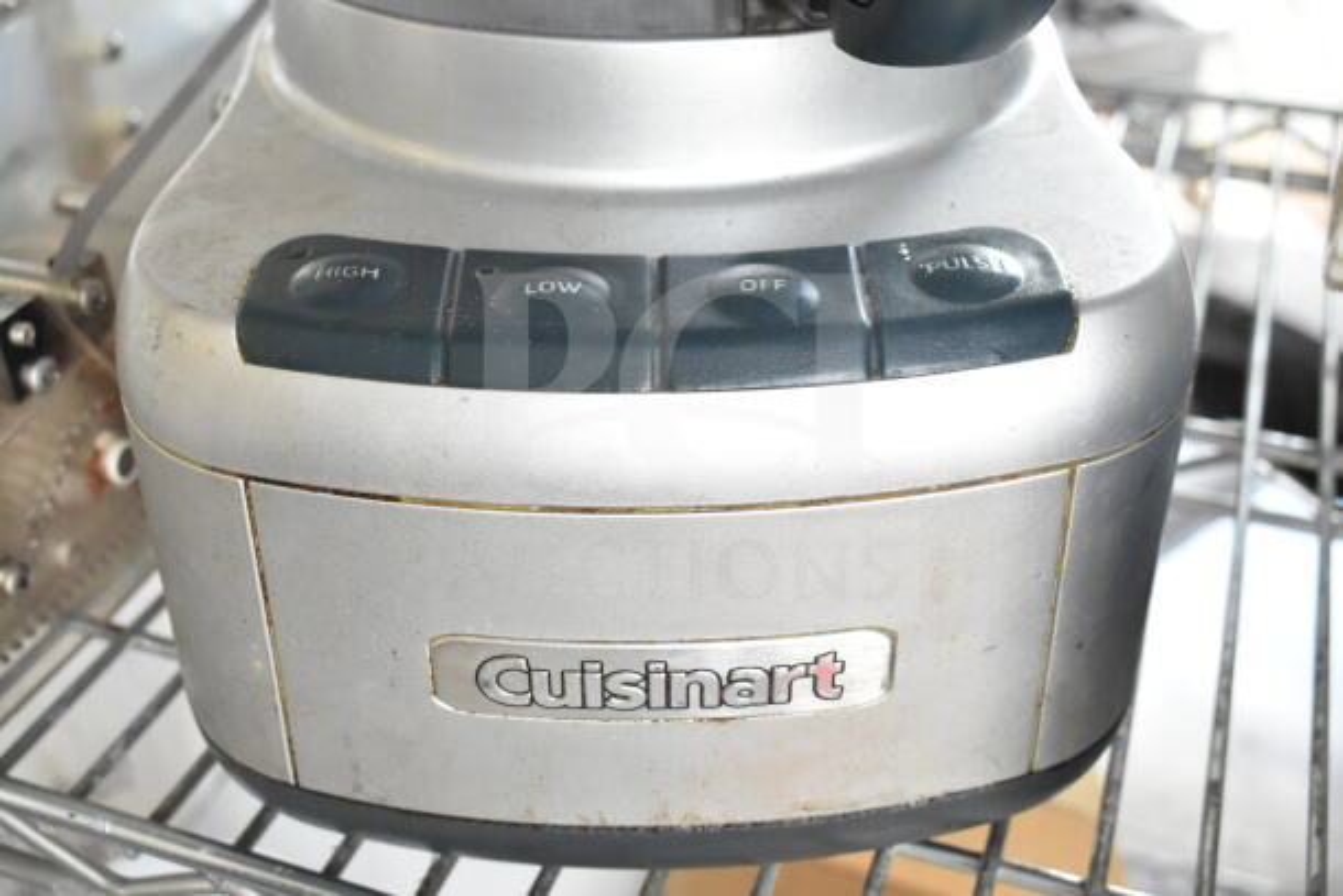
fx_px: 1511
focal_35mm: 40
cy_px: 448
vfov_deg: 33.0
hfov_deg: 47.9
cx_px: 672
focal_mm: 27
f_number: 6.3
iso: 1600
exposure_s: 1/160
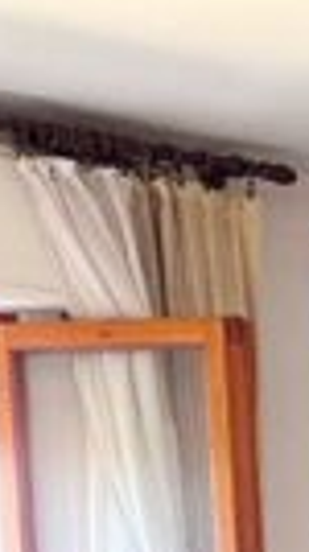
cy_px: 840
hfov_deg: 7.5
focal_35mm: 106
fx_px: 1550
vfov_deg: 17.9
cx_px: 1281
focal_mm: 2.2
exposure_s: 1/359
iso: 320
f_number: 1.9
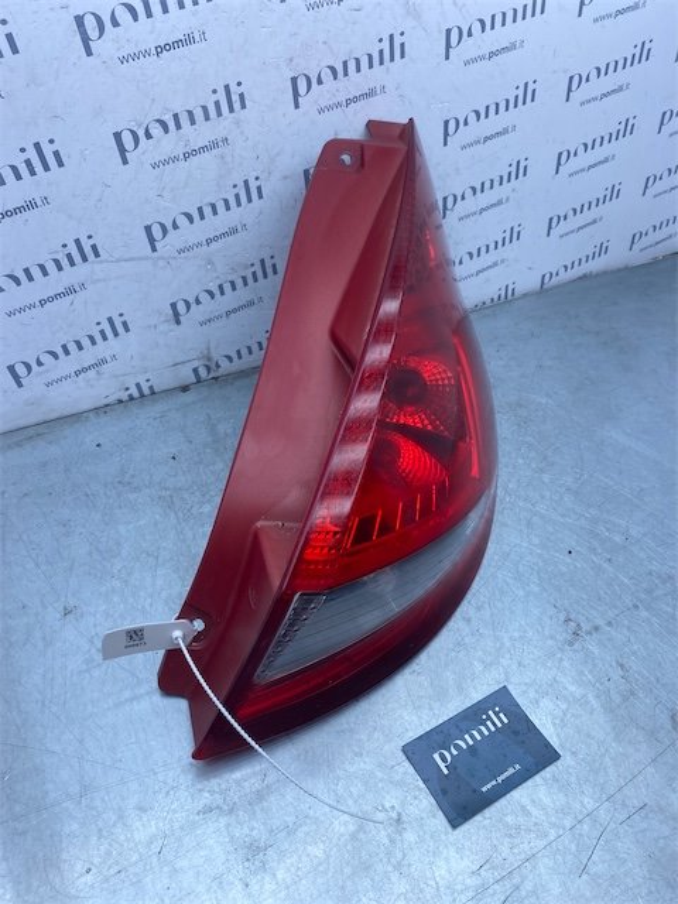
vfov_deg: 67.3
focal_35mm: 26
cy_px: 452
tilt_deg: -44.0
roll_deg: -4.9
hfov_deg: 53.1
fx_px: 679
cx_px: 339
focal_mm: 4.25
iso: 32
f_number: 1.8
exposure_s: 1/877
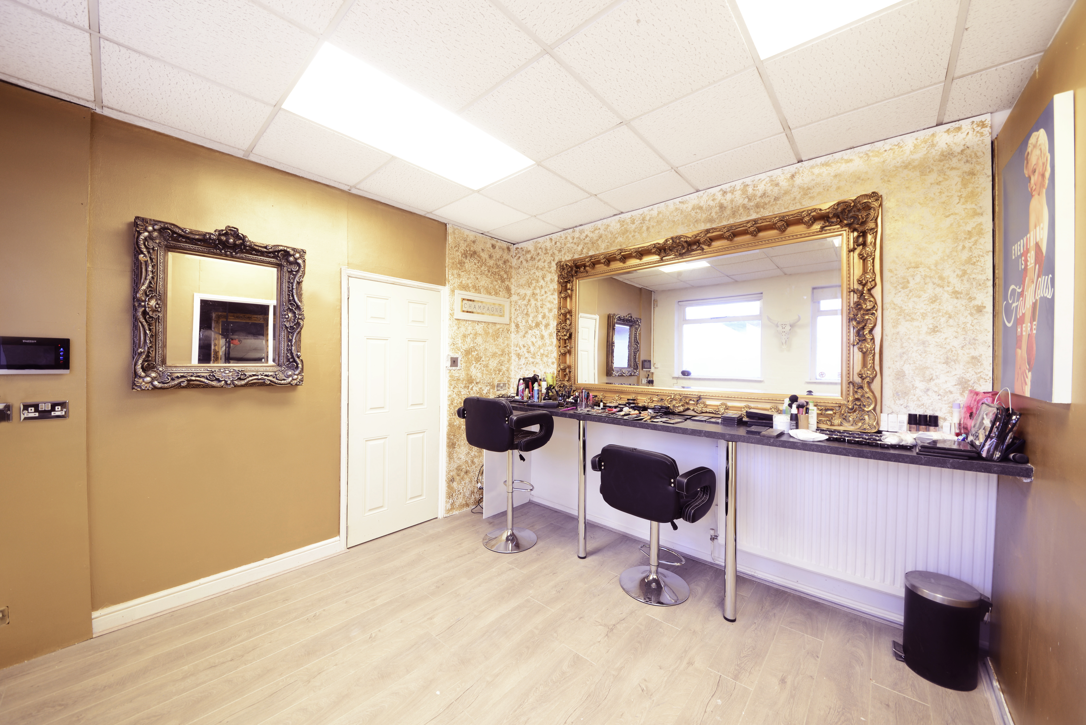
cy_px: 362
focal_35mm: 12
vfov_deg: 90.0
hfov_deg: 112.6
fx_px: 362
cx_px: 543
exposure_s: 1/2
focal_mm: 12
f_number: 8
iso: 200
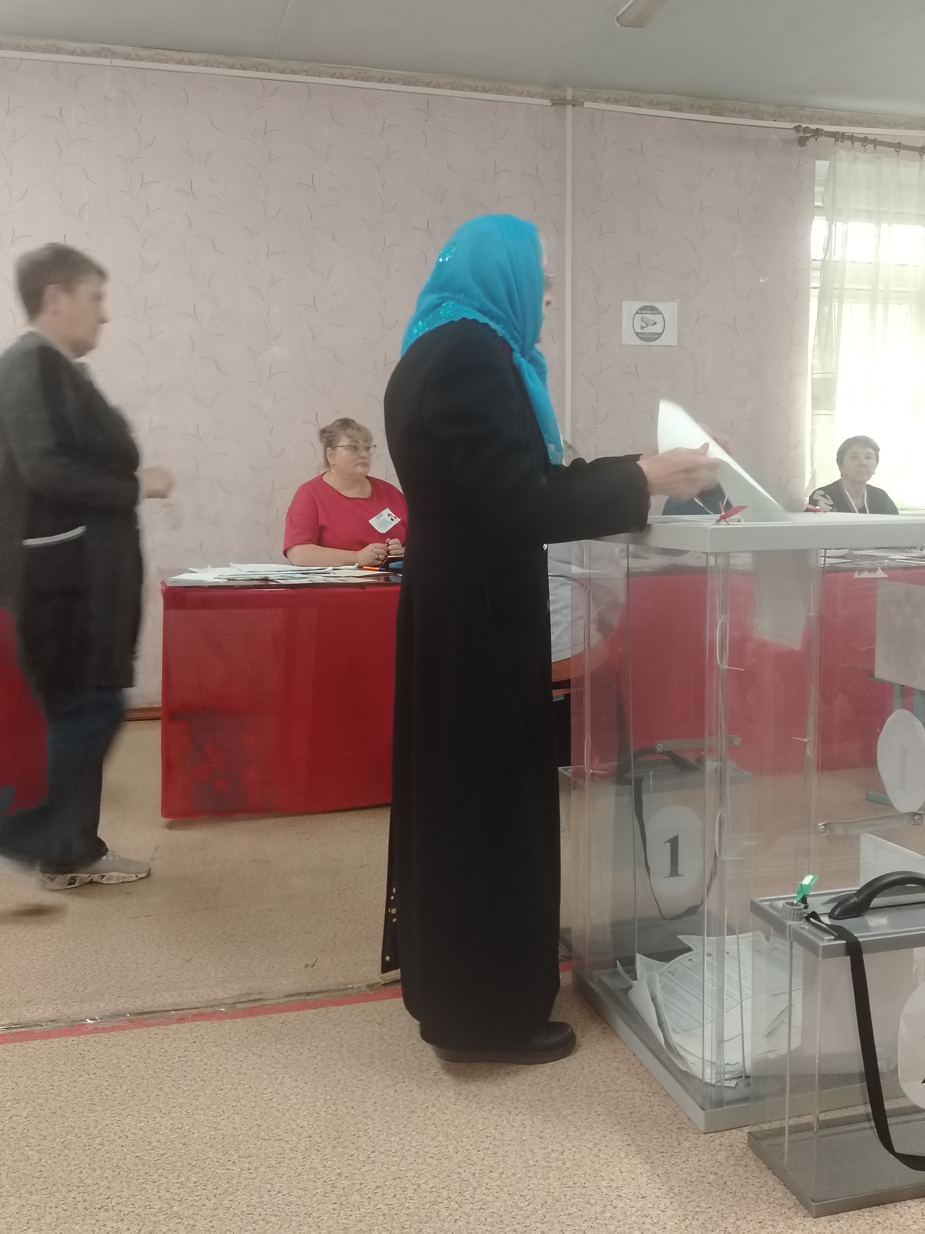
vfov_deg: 56.8
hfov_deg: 44.2
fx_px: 1140
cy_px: 617
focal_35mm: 32
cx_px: 462
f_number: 1.75
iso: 1431
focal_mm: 5.25
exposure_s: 1/33.3
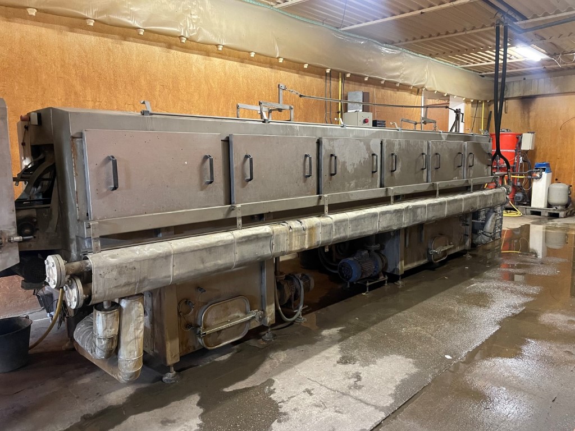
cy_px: 216
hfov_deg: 67.3
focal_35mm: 26
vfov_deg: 53.1
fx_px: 432
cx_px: 288
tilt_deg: -7.4
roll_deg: +0.8
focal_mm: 4.2
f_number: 1.6
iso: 400
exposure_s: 1/52
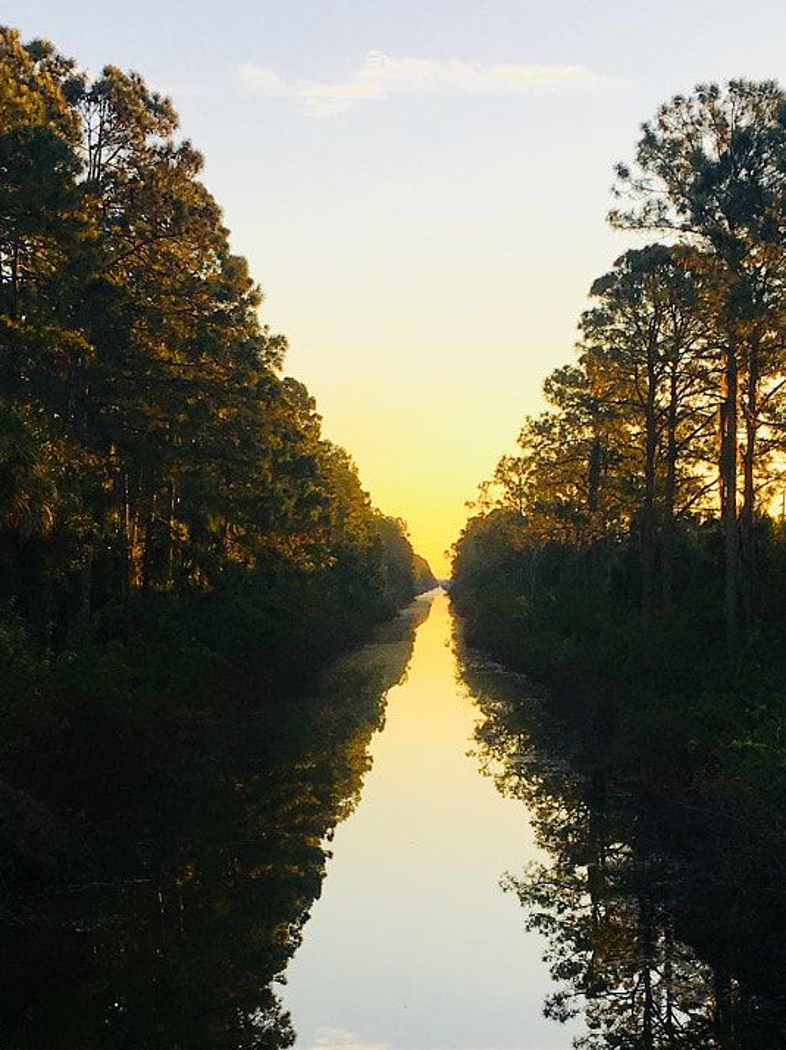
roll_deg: +0.6
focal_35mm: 65
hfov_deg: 22.6
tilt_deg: -4.7
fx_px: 1969
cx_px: 419
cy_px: 756
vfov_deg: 29.5
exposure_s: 1/418
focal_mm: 4.15
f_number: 2.2
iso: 25
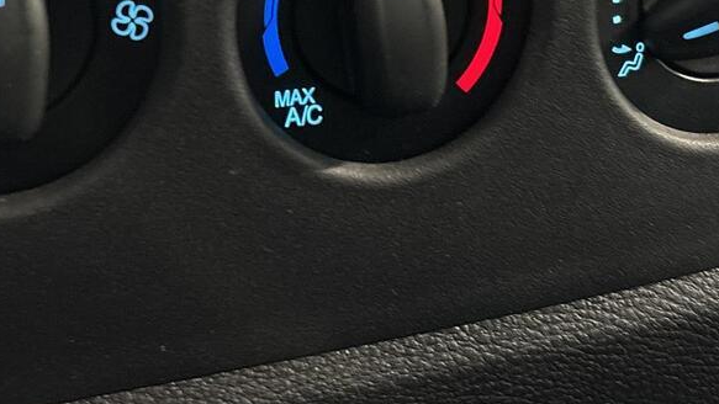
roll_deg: +1.4
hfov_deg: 30.1
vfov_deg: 16.5
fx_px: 1335
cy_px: -84
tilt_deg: -4.1
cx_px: 303
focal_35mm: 70
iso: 800
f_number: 1.6
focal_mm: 5.96
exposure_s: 1/28
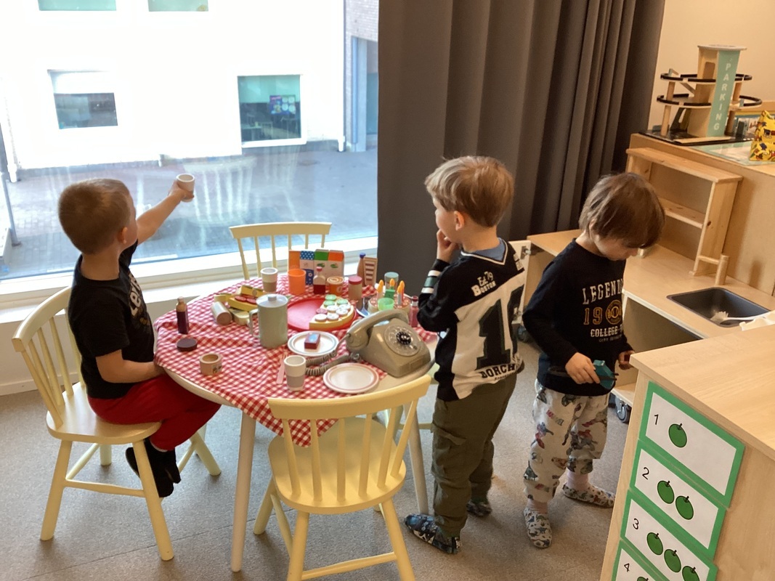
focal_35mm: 31
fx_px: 694
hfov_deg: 58.4
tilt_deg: -24.5
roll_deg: -2.2
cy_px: 290
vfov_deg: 45.4
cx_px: 388
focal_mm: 3.3
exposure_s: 1/60
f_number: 2.4
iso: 125
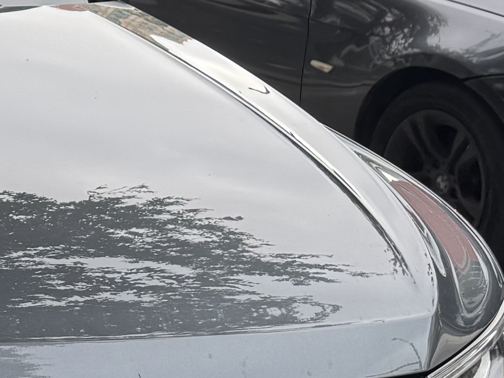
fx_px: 1645
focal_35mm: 113
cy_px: 296
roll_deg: -0.1
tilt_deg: -16.3
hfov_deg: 14.9
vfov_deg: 13.1
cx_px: -439
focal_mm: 6.76
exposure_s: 1/390
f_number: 1.78
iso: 80
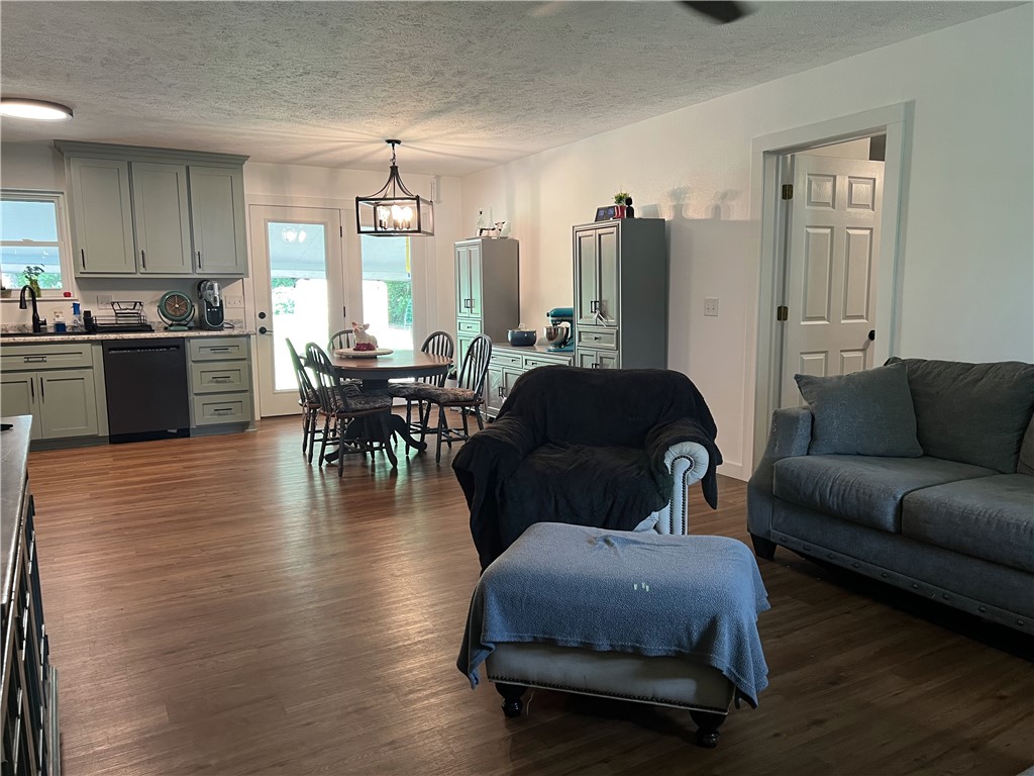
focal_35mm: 26
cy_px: 388
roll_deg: +0.7
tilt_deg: -7.6
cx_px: 517
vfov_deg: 53.1
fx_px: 777
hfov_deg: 67.3
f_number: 1.5
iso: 125
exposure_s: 1/60
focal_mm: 5.7
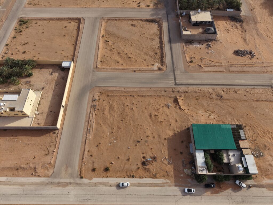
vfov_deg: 58.9
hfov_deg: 73.9
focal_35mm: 23
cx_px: 136
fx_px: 181
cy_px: 102
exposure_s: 1/2500
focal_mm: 8.67
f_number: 1.8
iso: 120
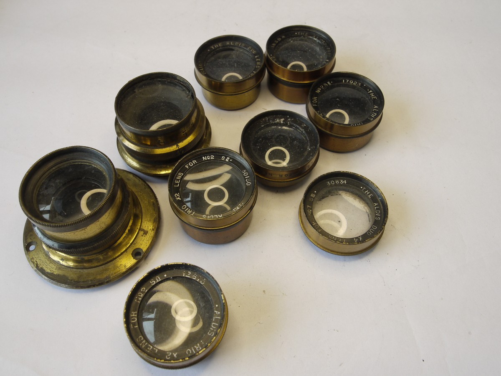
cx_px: 250
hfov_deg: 56.8
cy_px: 188
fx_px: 463
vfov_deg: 44.2
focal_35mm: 32
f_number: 9
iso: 400
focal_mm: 16
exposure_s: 1/15
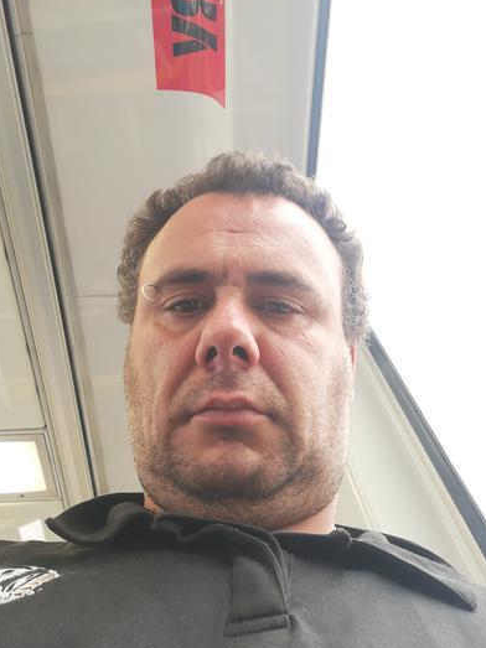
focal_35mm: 31
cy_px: 301
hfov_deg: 45.4
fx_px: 581
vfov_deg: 58.3
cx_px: 234
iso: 50
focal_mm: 3.6
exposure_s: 1/50
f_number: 2
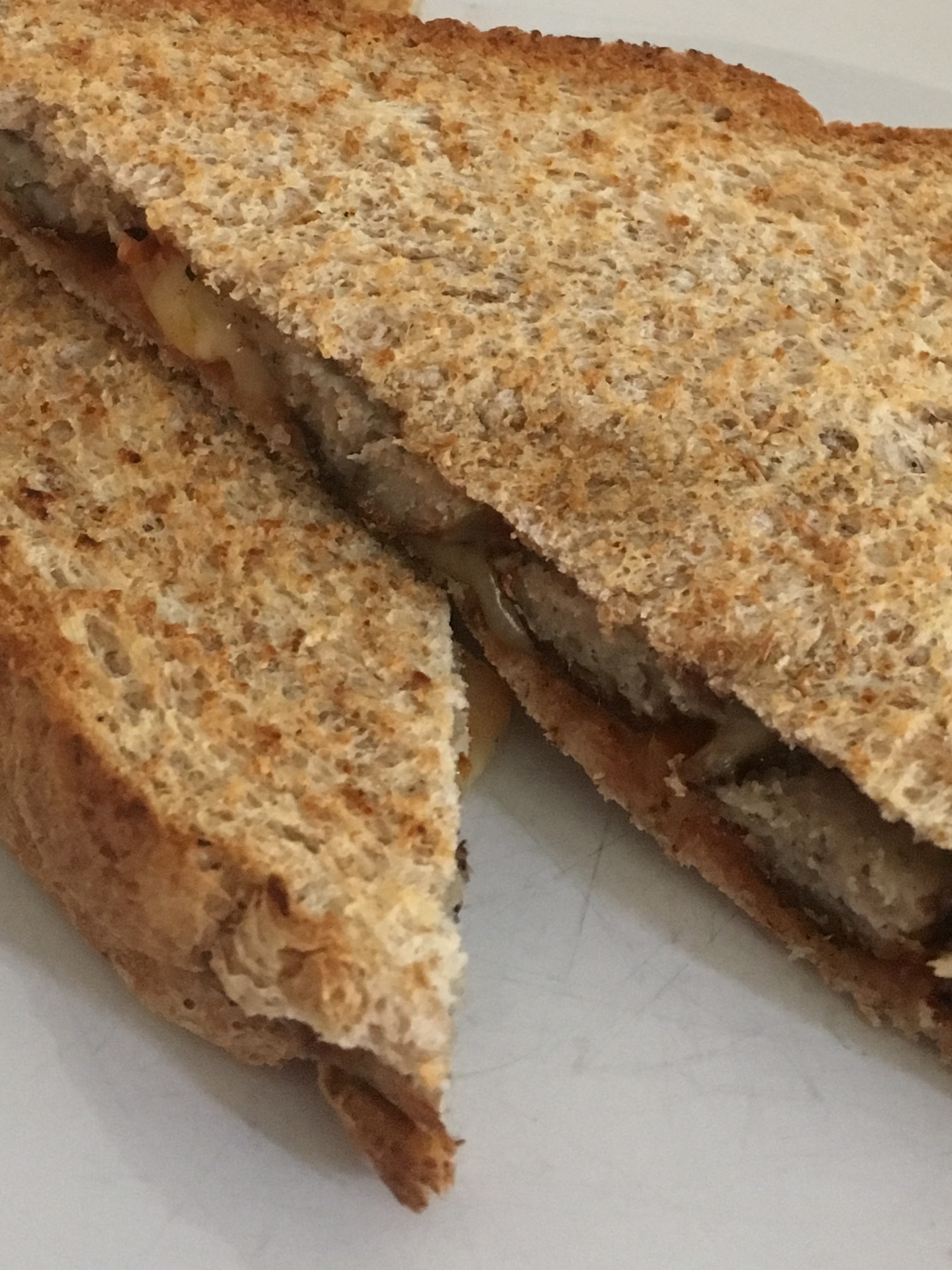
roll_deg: +0.3
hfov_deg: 24.0
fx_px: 2237
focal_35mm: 61
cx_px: 534
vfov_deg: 30.2
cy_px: 108
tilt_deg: -34.9
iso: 200
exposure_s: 1/25
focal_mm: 4.15
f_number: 2.2
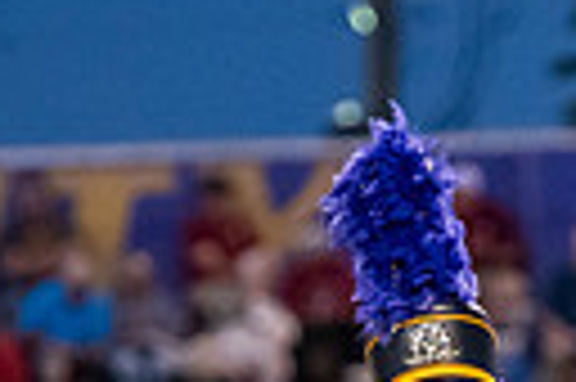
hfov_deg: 2.8
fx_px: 11937
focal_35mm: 747
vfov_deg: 1.8
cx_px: 522
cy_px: 699
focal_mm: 165
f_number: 3.2
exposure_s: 1/640
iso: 4000
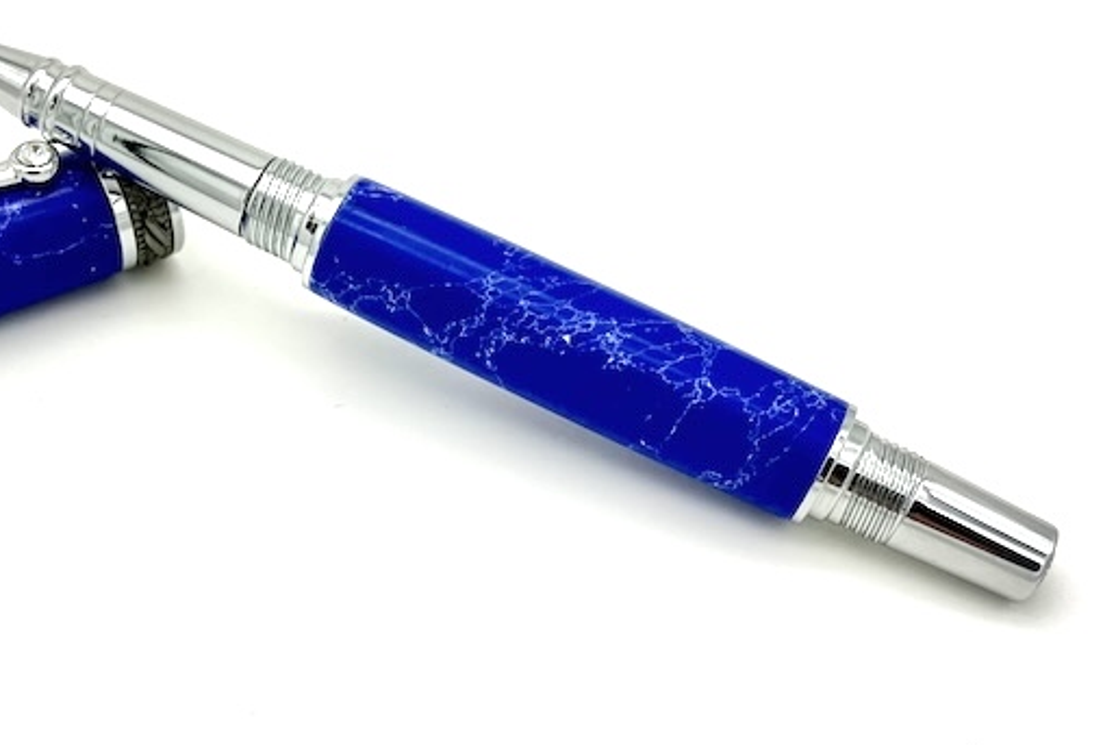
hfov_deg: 34.0
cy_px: 426
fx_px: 1798
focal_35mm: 58
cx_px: 324
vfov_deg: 23.4
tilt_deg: -51.2
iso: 32
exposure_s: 1/1104
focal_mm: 3.99
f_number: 1.8
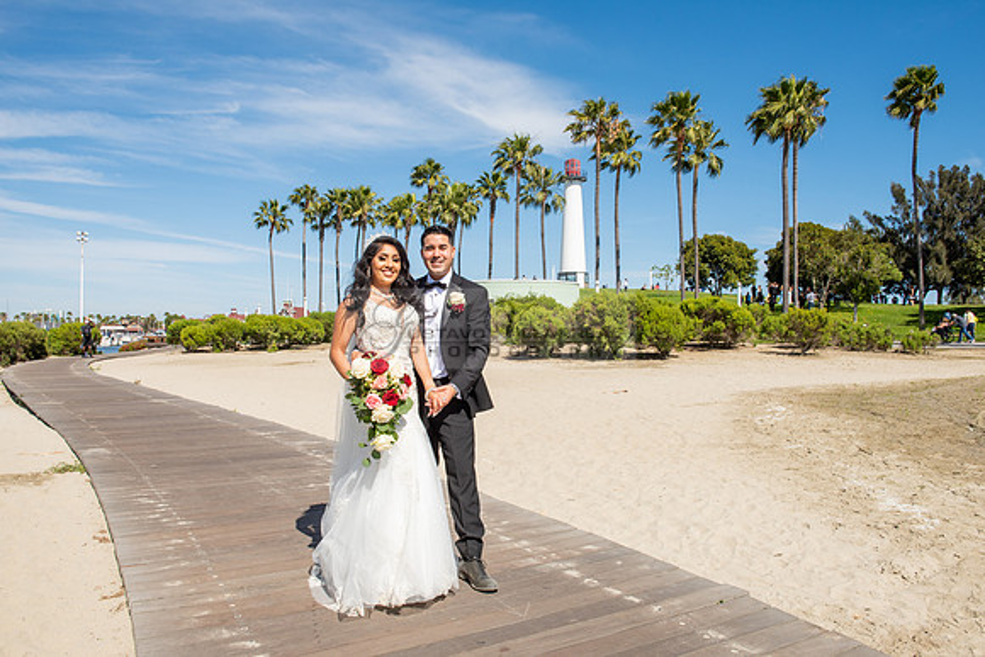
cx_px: 492
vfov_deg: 48.0
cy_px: 328
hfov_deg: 67.4
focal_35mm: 27
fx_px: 739
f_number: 14
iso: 200
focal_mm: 27
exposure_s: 1/320
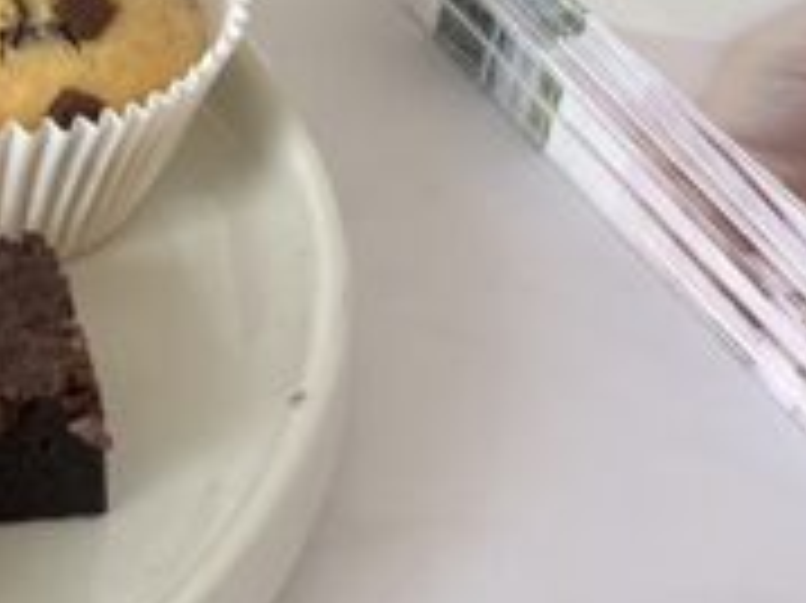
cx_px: -90
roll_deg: -1.2
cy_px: -536
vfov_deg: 9.4
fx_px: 3467
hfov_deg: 13.0
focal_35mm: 149
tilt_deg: -20.3
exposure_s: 1/121
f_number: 1.6
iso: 80
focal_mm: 5.1
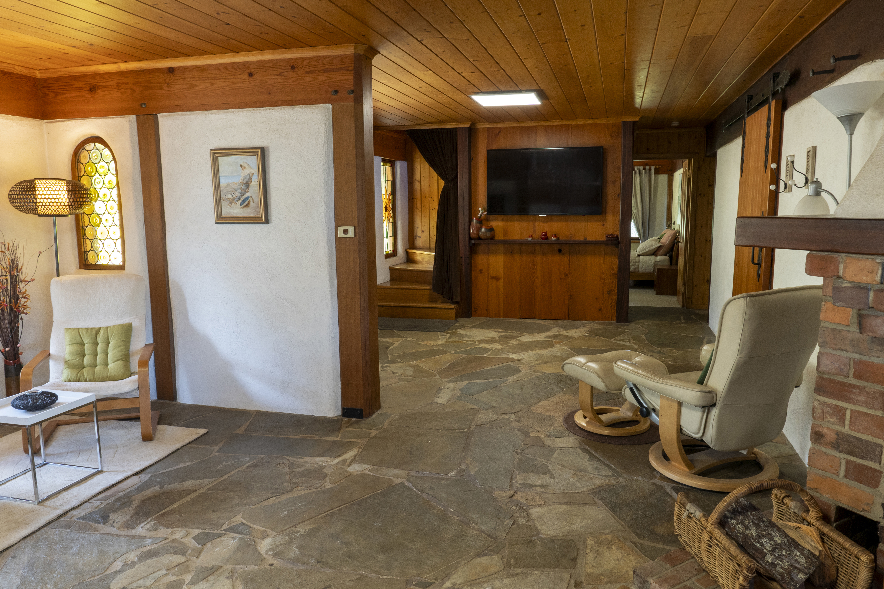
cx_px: 450
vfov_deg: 51.3
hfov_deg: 71.5
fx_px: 614
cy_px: 298
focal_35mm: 25
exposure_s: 1/6
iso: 400
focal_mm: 16
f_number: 9
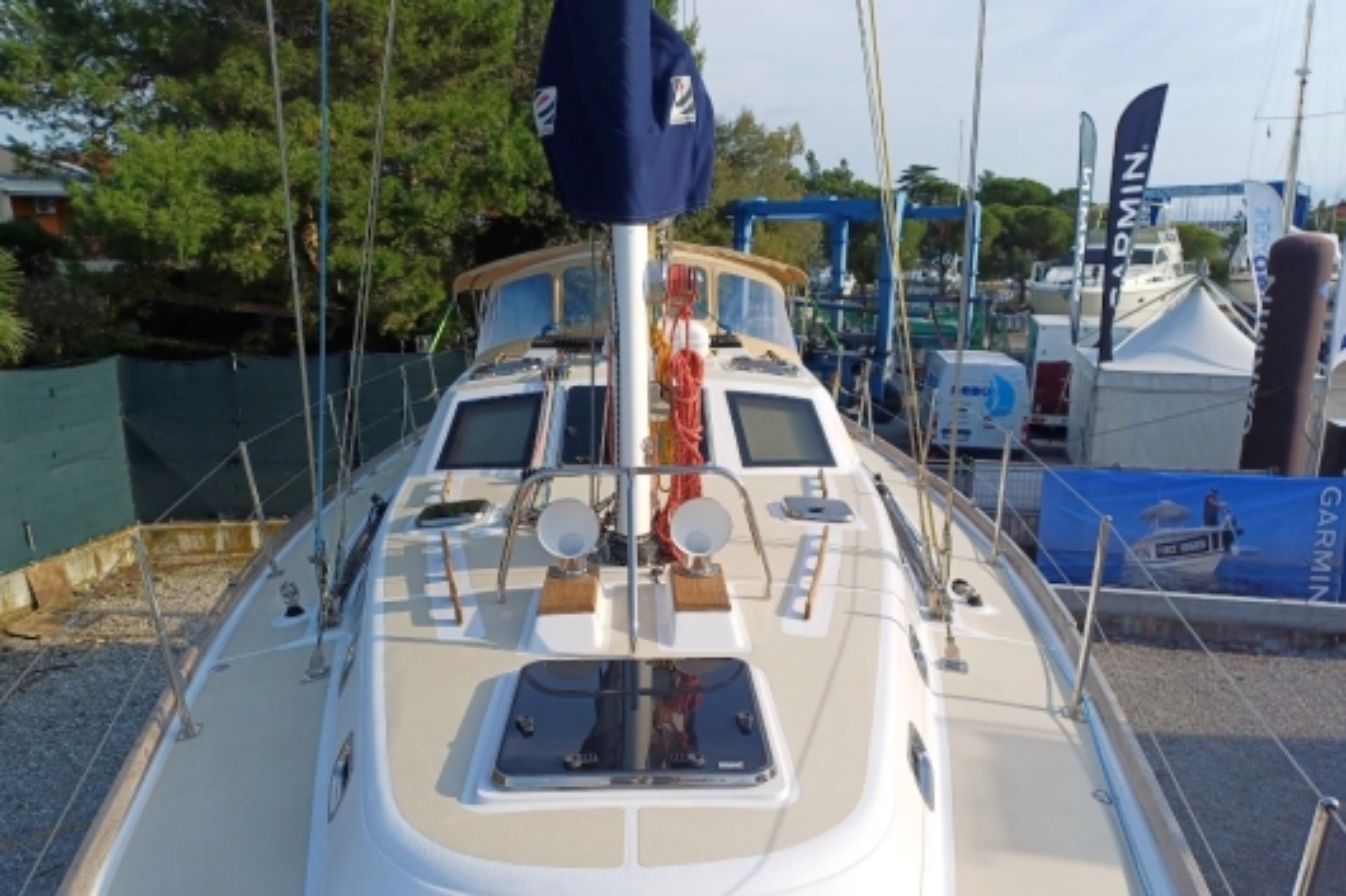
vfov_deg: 47.8
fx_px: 1009
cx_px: 660
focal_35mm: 27
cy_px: 511
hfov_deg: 67.4
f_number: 1.8
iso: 50
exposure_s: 1/1353
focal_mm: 4.65
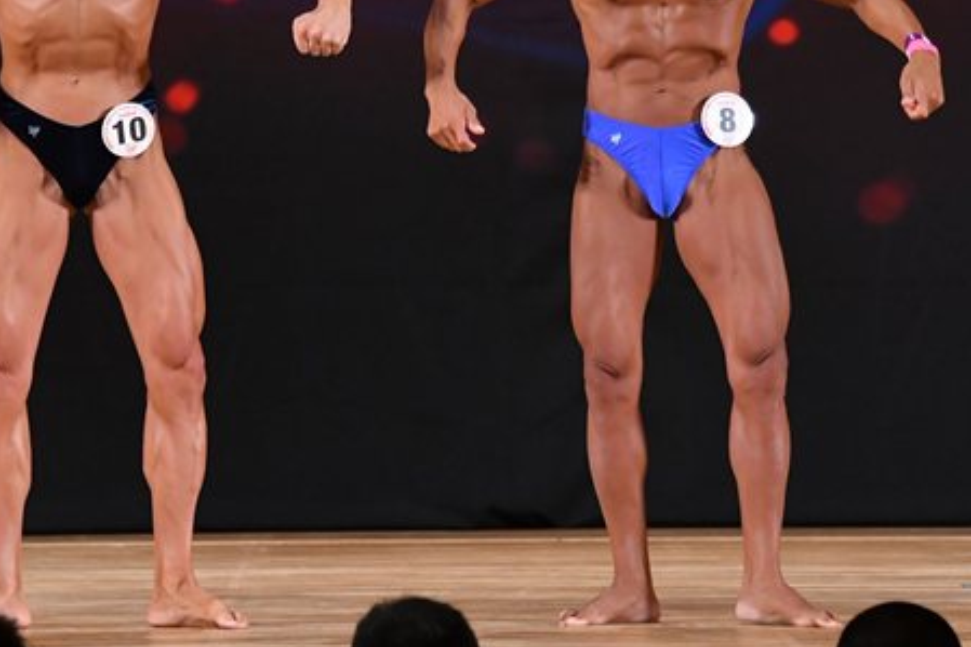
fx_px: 10461
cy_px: 175
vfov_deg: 3.5
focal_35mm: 388
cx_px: 382
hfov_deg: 5.3
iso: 3200
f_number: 5.6
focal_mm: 150
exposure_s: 1/400
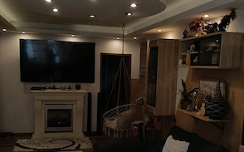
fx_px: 259
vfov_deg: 32.3
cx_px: 121
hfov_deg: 50.4
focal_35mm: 39
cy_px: 105
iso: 80
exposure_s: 1/33.3
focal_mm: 3.98
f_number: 2.8
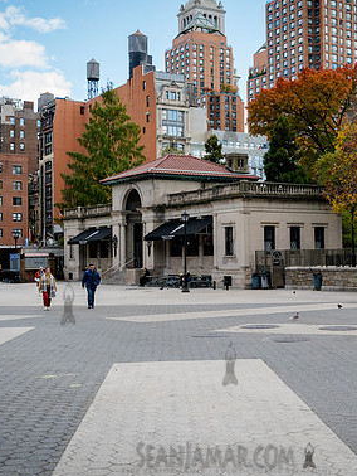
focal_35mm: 52
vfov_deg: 36.8
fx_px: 714
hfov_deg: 27.9
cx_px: 229
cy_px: 242
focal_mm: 35
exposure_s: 1/3200
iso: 2000
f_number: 4.5
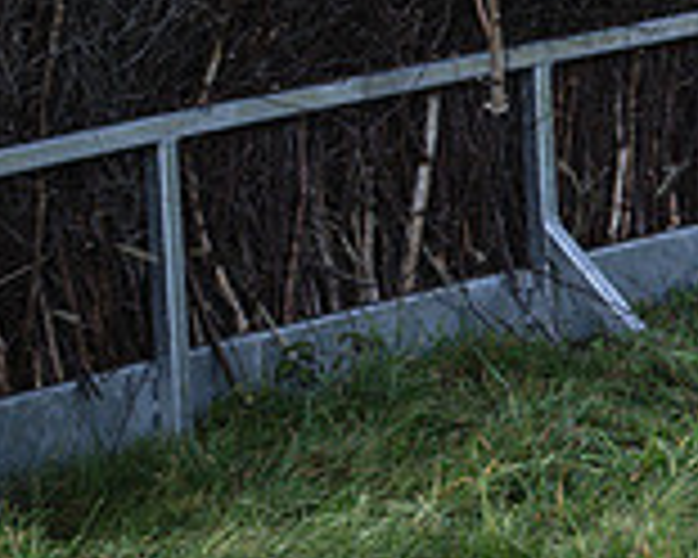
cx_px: 1012
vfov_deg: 5.2
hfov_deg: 6.5
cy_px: -437
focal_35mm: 292
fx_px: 6032
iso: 400
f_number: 2.8
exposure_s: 1/2000
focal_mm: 70
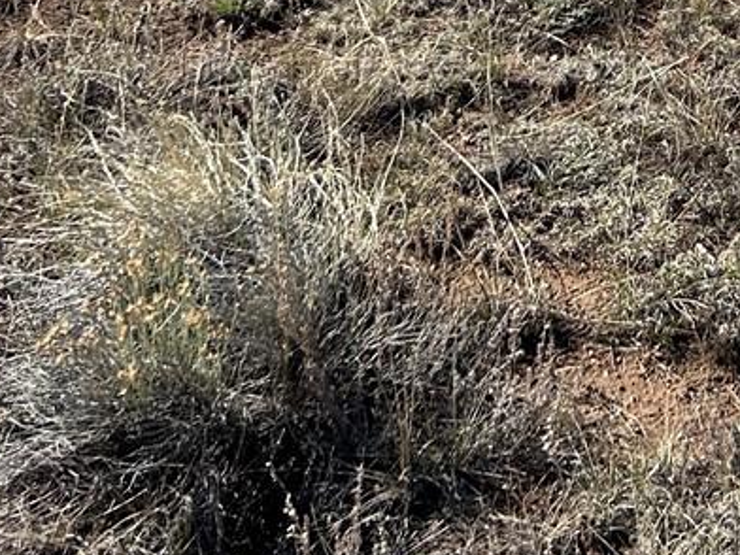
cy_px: -402
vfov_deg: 12.8
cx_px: 731
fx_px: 2266
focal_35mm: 106
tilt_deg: -10.7
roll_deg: -1.7
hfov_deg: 18.1
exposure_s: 1/4630
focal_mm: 5.7
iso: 50
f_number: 1.5
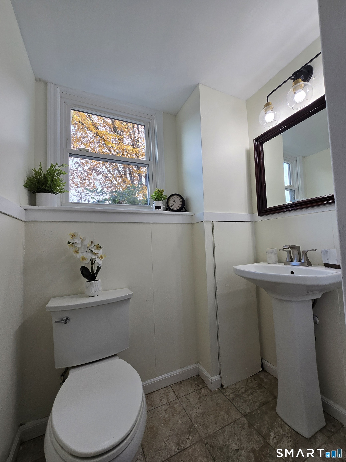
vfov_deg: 106.2
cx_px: 173
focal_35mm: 13
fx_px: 173
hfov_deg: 89.9
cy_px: 231
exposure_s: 1/120
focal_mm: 2.2
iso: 50
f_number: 2.2
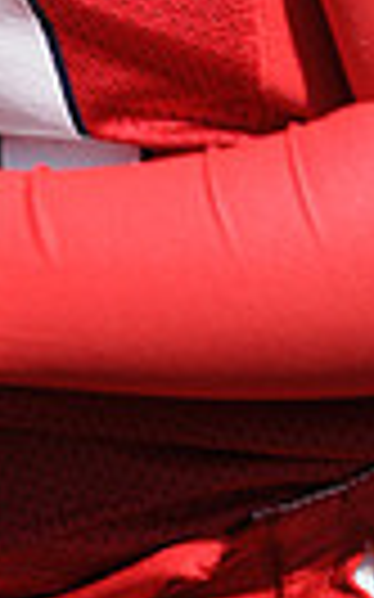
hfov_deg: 0.7
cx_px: 70
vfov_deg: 1.1
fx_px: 32603
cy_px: -400
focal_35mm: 1997
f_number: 9
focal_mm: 300
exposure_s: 1/500
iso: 200
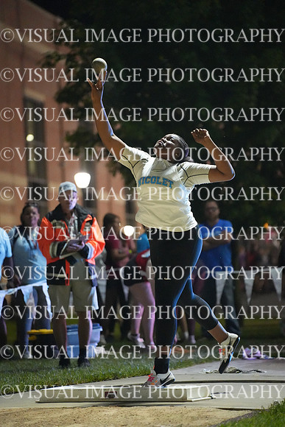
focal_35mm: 150
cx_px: 142
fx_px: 1780
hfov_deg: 9.2
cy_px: 214
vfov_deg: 13.7
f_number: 2.8
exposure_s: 1/1000
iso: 16000
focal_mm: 150
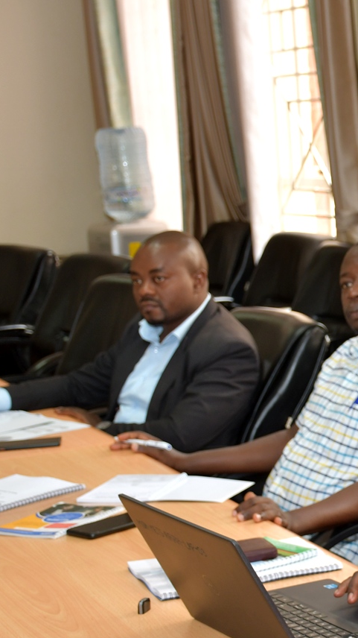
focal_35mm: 94
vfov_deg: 22.7
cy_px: 357
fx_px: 1588
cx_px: 519
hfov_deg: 12.3
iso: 250
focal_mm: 32
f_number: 4
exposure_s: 1/60
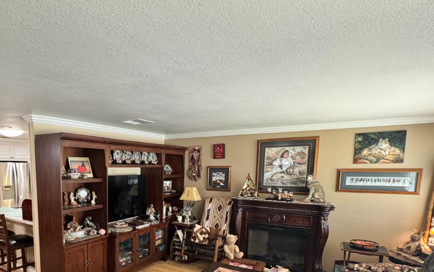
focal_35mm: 24
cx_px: 141
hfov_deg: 72.3
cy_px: 207
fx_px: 284
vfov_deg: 48.9
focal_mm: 2.22
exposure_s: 1/60
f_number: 2.2
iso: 400
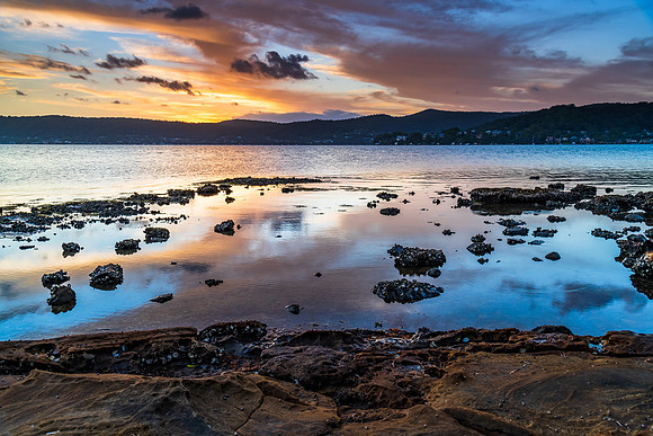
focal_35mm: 30
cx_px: 326
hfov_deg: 61.8
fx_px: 545
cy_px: 218
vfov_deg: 43.6
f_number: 6.3
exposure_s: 1/10
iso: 200
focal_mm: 30
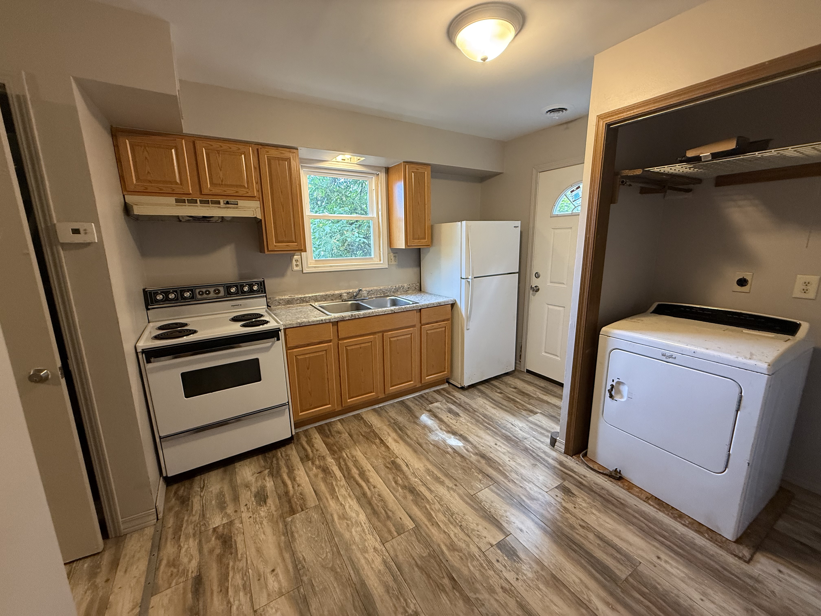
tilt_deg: -10.3
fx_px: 332
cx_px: 410
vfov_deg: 85.7
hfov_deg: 102.1
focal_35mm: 14
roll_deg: +1.2
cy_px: 308
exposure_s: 1/60
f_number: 2.2
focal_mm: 2.22
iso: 250
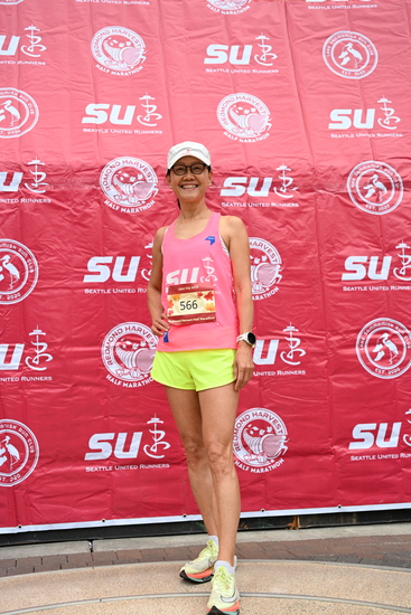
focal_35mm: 43
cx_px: 206
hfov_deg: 31.2
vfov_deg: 45.4
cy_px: 308
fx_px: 736
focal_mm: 43
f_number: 4
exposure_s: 1/500
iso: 2000
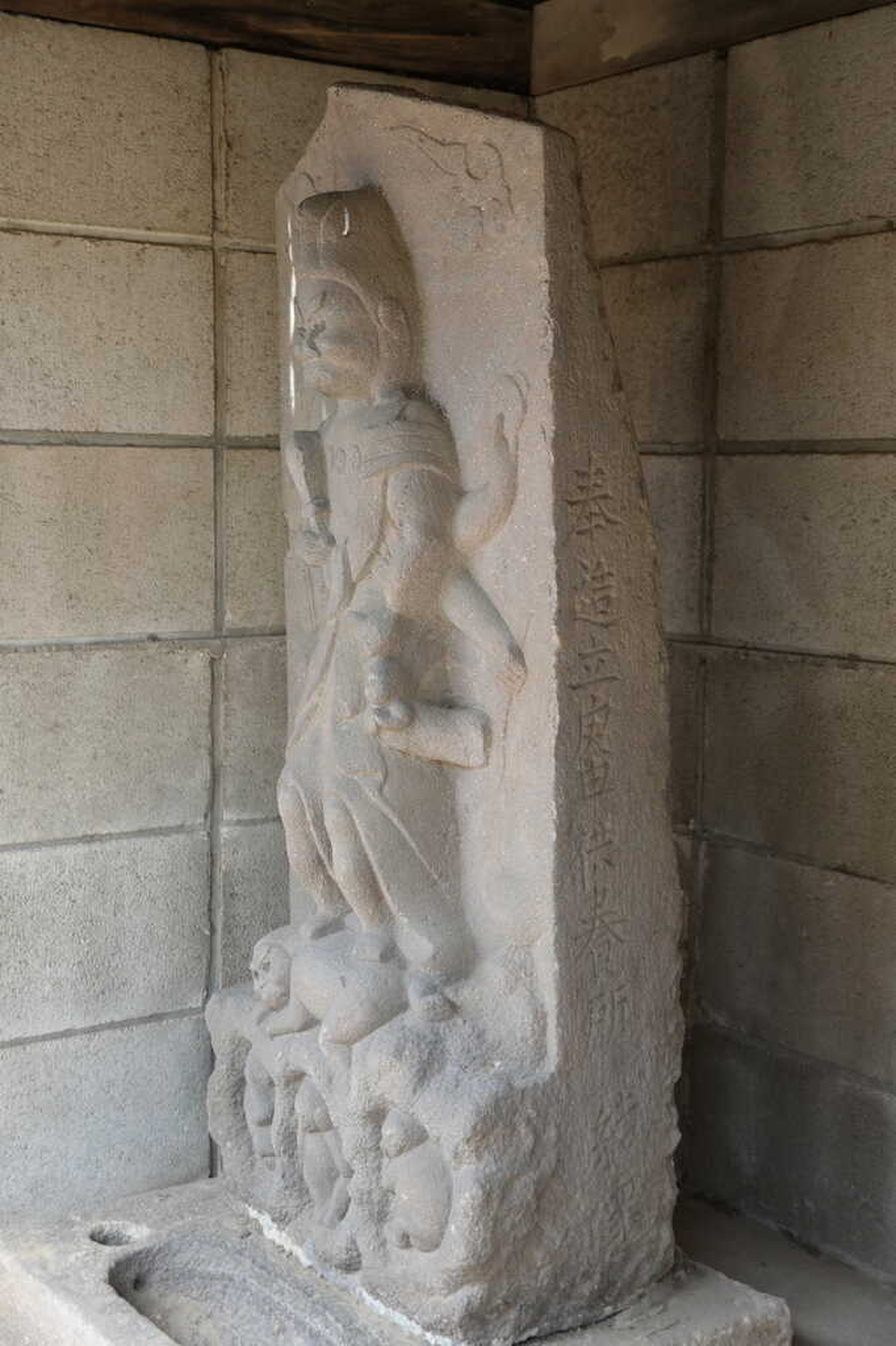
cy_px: 673
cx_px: 448
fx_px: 1849
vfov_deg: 40.0
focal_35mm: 50
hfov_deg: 27.2
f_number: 4.5
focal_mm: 33
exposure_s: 1/160
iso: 320
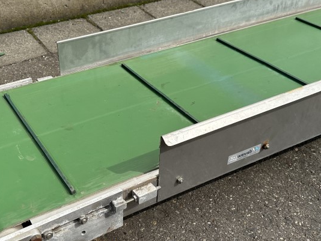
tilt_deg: -35.6
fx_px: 427
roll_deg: +0.3
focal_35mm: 46
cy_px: 122
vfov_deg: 31.5
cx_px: 118
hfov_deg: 40.9
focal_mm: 6.86
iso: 80
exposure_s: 1/5000
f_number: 1.78
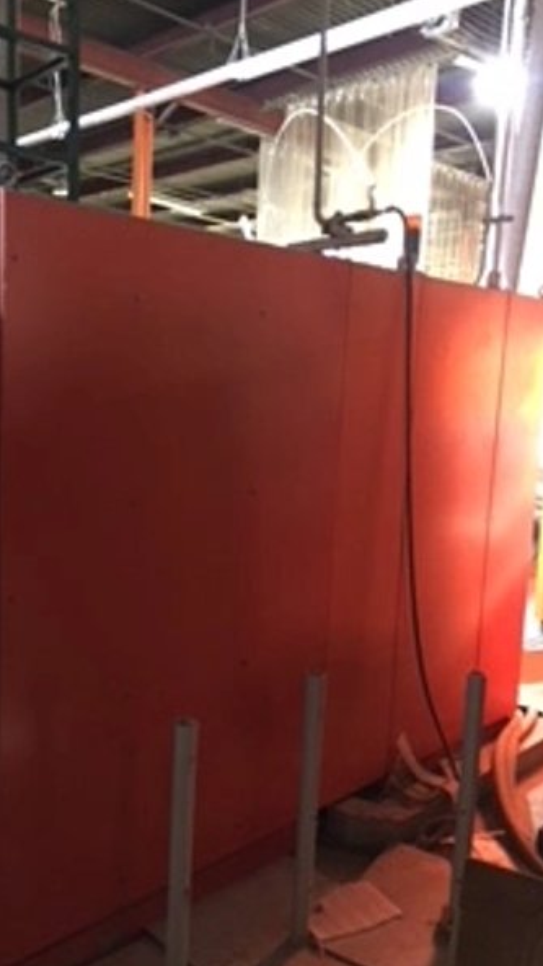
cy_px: 481
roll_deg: -2.5
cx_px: 183
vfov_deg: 61.0
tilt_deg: -7.3
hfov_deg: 36.3
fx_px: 819
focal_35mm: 32
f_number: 2.2
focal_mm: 4.15
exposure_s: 1/15
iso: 640
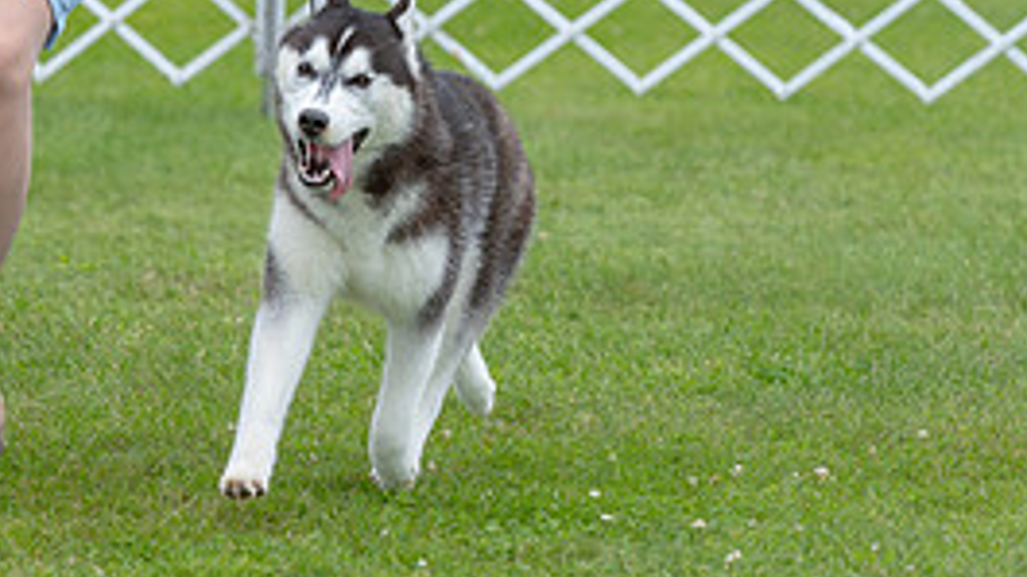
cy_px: -110
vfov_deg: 4.3
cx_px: 391
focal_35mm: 280
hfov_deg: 7.7
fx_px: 7624
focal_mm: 122
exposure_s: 1/1000
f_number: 4.5
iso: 400
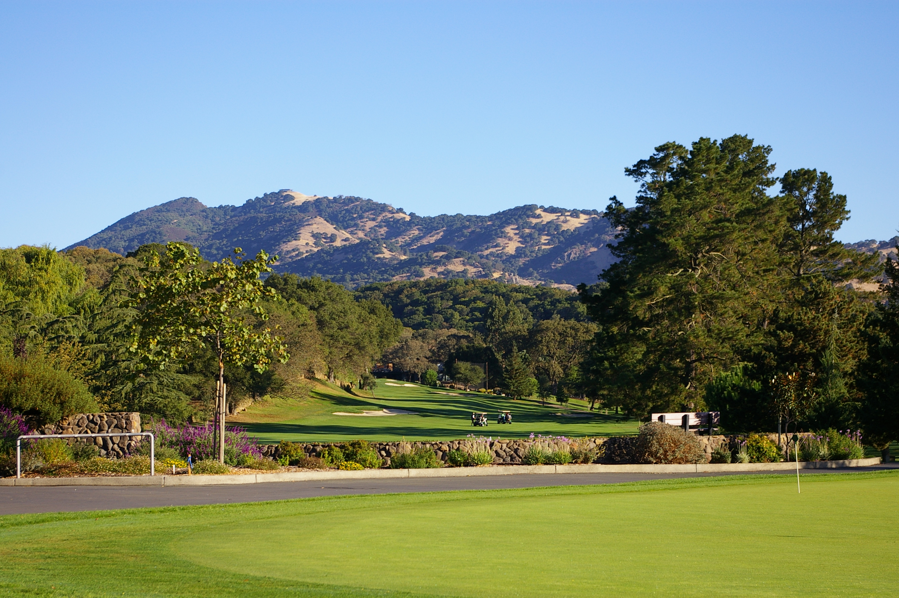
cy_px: 299
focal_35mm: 82
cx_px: 450
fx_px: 2058
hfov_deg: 24.6
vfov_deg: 16.5
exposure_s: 1/250
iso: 200
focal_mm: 55
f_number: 8
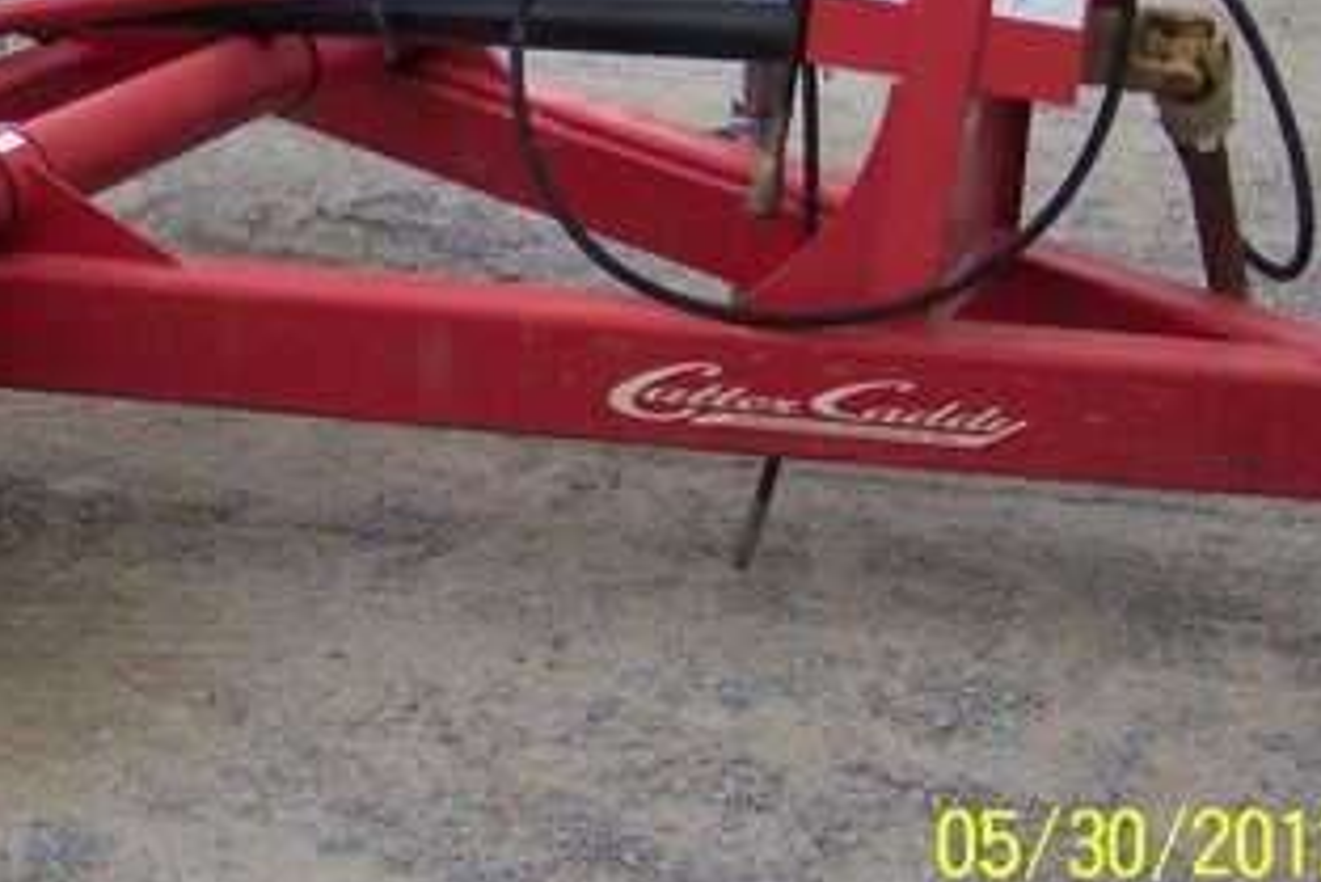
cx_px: 452
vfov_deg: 20.5
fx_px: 2423
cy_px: 209
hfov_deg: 30.3
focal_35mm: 66
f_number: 2.8
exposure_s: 1/700
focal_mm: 8
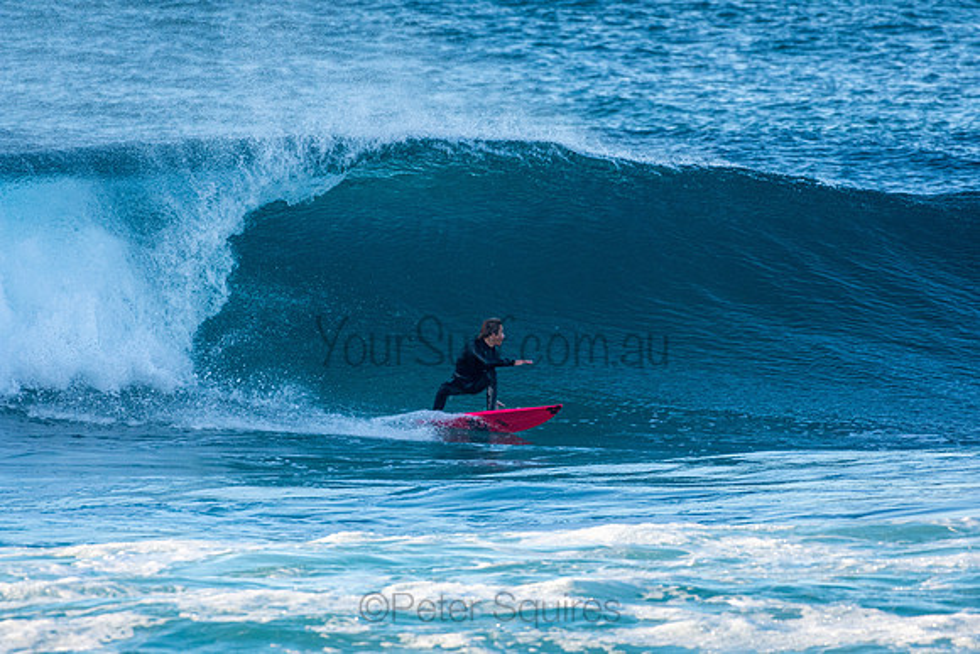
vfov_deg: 1.9
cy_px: 327
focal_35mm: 720
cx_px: 490
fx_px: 19604
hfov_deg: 2.9
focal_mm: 480
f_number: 5.6
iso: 1000
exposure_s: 1/1600
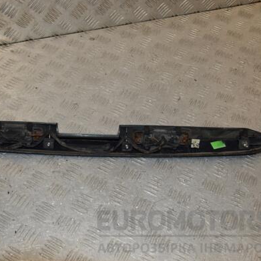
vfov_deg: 36.1
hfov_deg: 35.7
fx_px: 401
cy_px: 132
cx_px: 85
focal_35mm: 47
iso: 800
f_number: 11
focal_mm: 24
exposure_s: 1/200
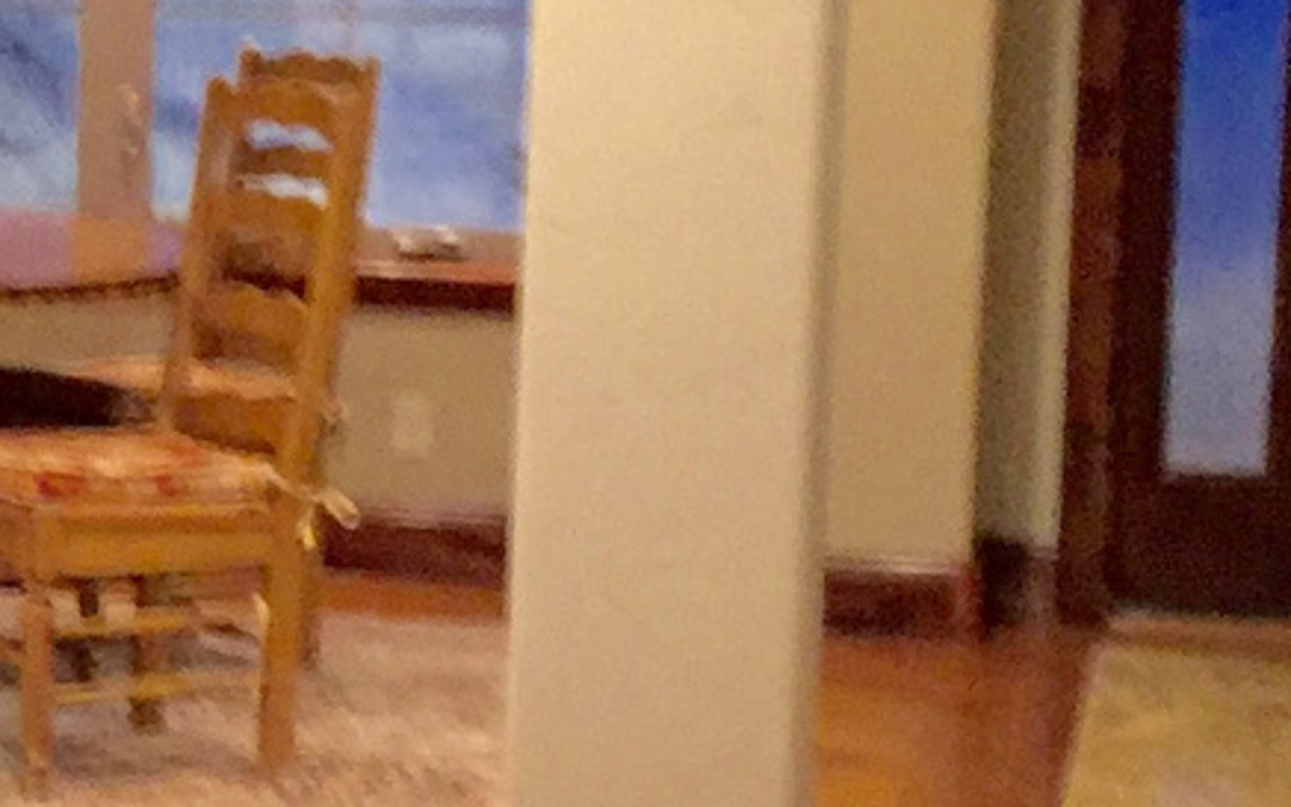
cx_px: -650
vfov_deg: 9.1
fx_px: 5066
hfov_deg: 13.7
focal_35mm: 144
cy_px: 405
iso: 250
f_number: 2.2
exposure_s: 1/15
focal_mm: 4.15
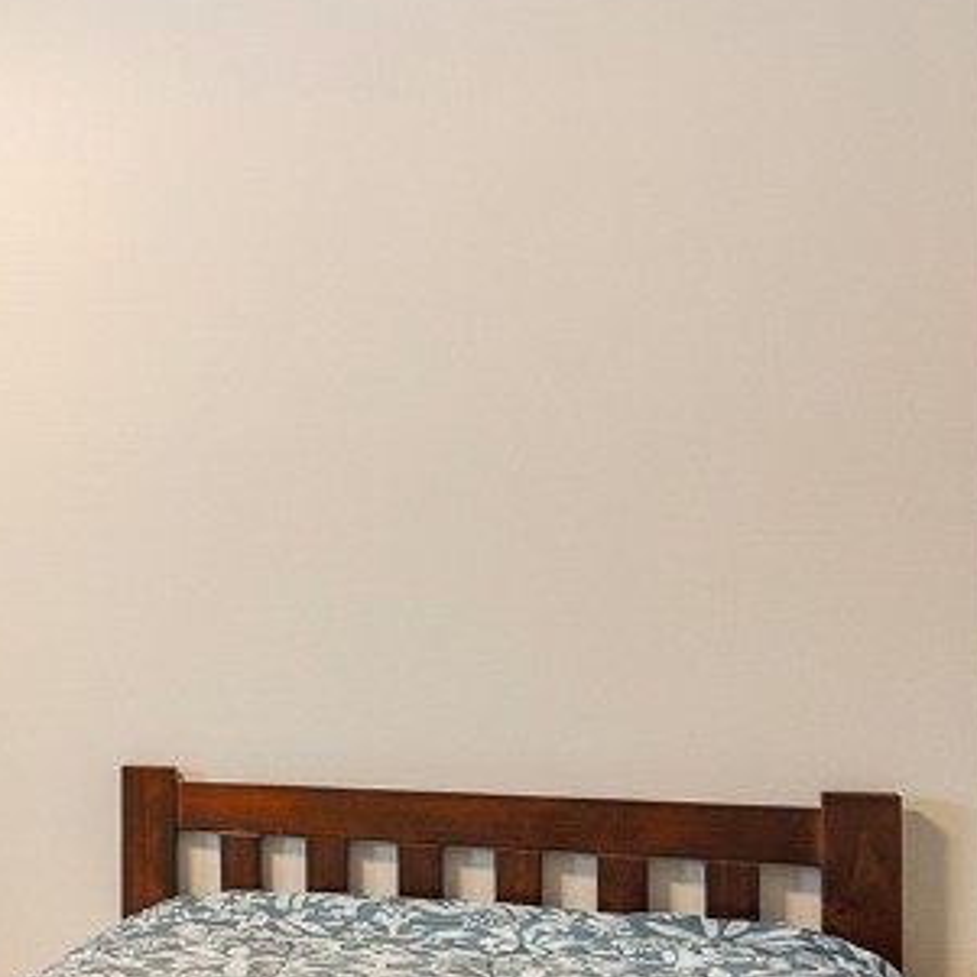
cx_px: -743
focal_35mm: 52
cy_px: 626
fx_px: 1660
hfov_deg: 21.9
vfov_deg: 32.6
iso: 800
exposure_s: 1/10
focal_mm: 16
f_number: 8
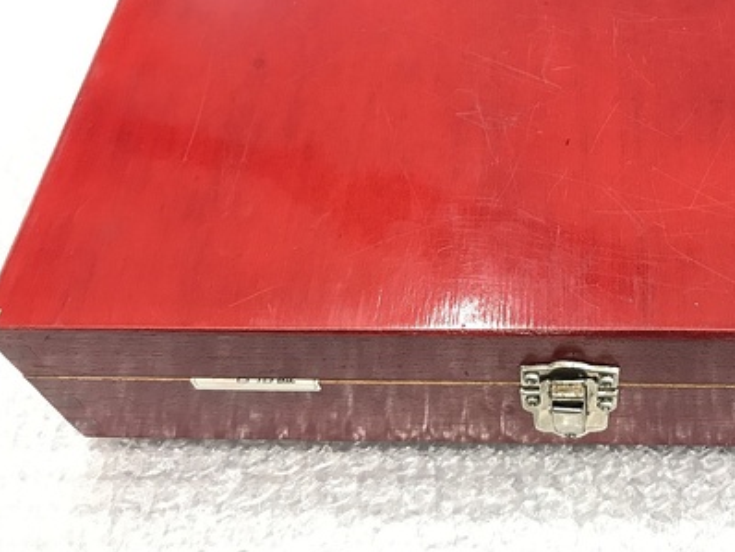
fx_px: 956
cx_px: 574
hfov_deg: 40.5
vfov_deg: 32.0
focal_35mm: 45
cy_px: 185
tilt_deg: -53.1
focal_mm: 3.99
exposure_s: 1/15
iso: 50
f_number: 1.8
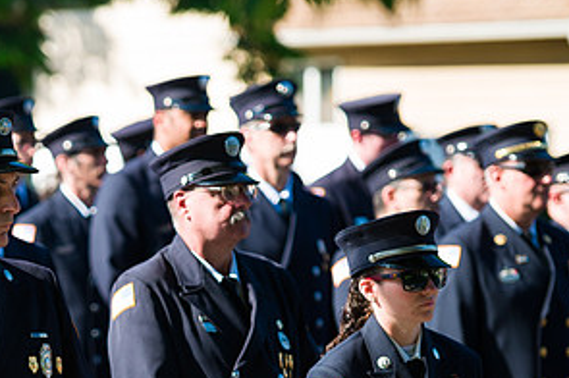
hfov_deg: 9.0
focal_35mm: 228
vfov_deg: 6.0
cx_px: 149
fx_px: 3600
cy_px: 330
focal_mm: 116
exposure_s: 1/1000
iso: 200
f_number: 3.2
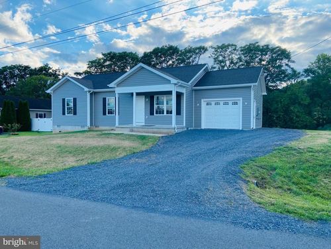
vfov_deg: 53.1
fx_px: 249
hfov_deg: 67.3
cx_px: 166
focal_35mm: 26
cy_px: 124
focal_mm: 4.25
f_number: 1.8
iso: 32
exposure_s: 1/1053
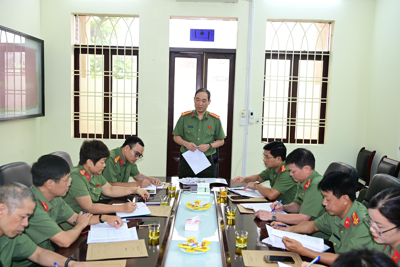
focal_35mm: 34
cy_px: 134
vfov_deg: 39.4
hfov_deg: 56.5
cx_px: 200
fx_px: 372
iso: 800
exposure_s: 1/100
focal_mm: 33.5
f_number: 4
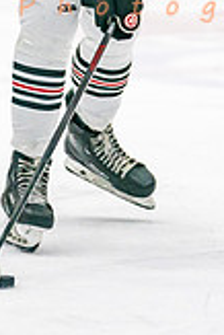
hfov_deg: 2.8
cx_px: 98
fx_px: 4554
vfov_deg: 4.2
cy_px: -45
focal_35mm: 489
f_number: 2.8
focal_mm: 115
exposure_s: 1/1250
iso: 3200
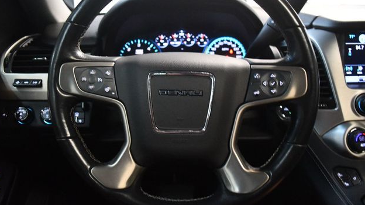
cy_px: 86
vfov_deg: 40.1
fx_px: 281
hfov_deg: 66.1
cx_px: 179
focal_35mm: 29
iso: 7200
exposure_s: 1/60
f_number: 3.5
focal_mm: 18
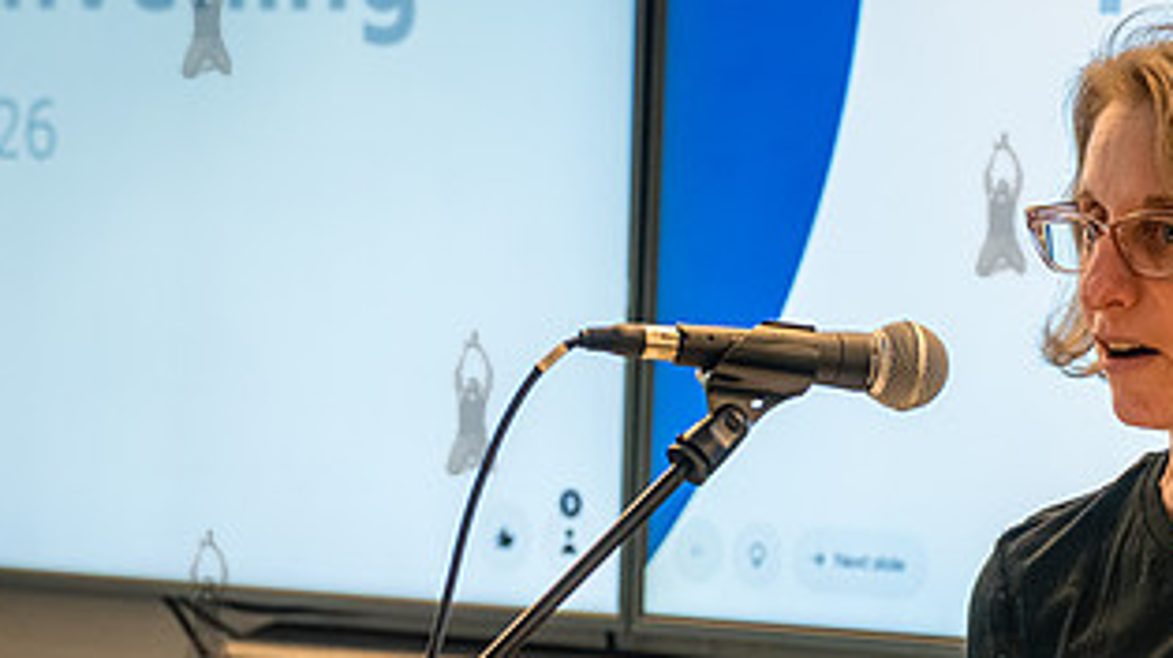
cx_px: 888
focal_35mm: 209
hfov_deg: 10.3
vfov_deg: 5.8
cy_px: 600
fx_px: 6495
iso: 5000
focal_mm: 98
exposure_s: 1/250
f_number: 4
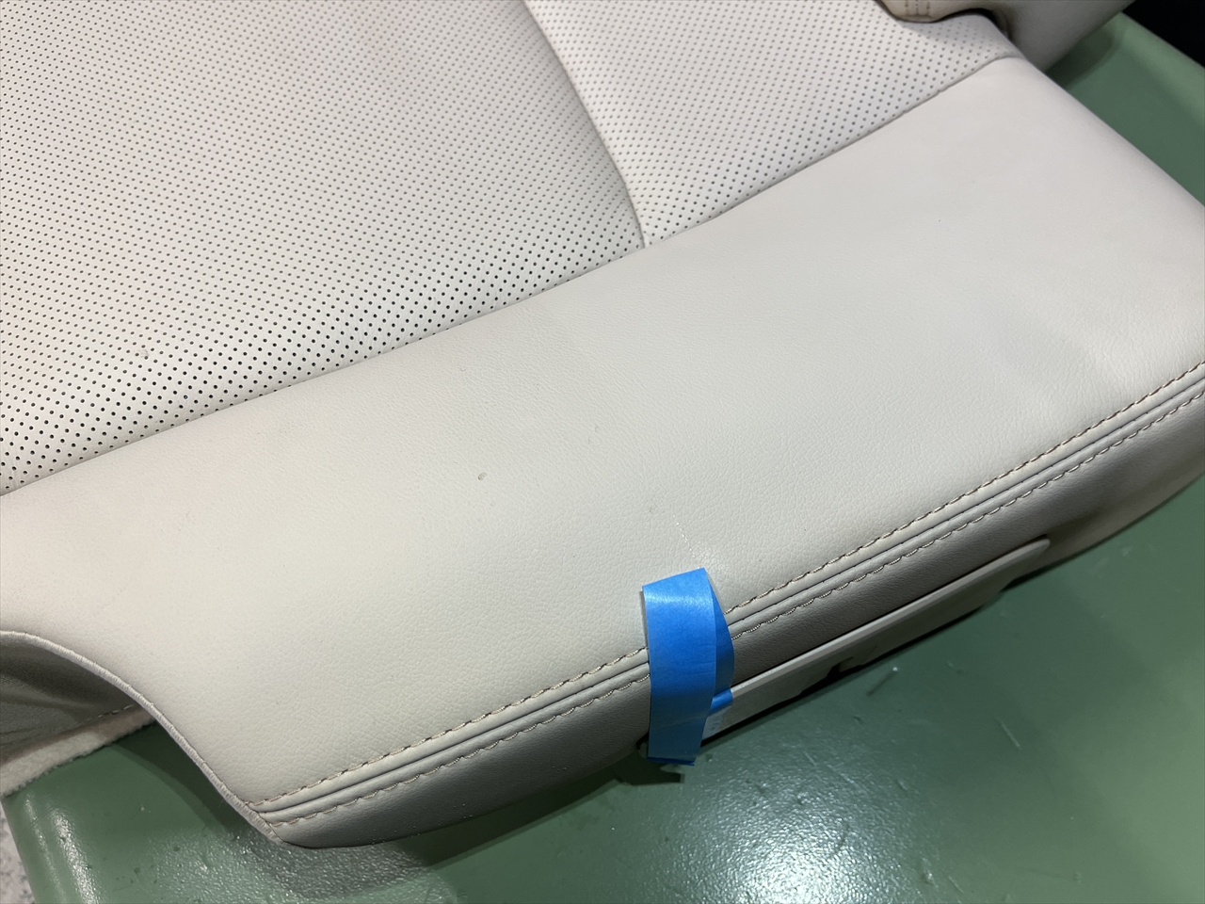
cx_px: 602
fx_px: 905
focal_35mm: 26
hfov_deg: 67.3
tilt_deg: -63.6
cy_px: 452
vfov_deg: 53.1
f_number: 1.6
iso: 125
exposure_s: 1/100
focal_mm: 5.1
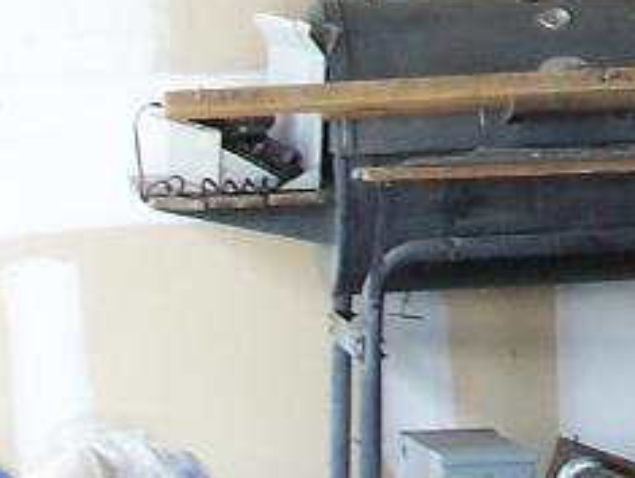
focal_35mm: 325
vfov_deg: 4.5
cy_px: -482
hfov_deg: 5.9
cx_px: 1440
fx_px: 5971
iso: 125
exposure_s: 1/80
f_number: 3.2
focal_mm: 10.7
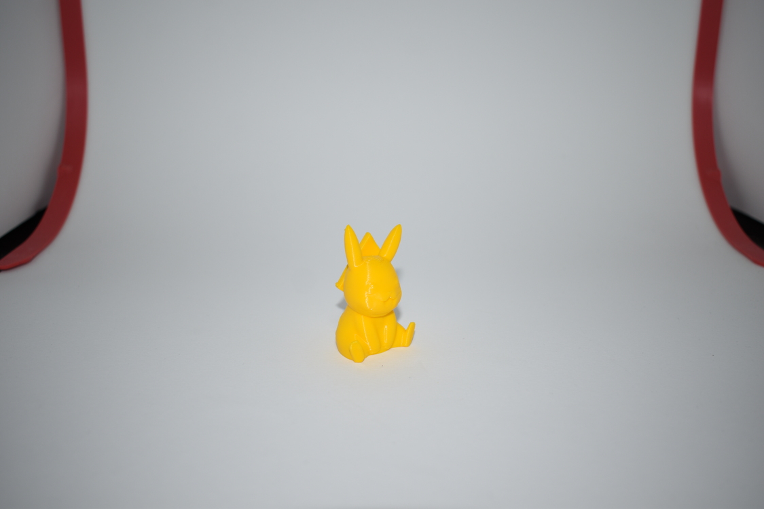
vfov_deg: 35.5
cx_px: 382
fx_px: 796
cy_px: 254
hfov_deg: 51.3
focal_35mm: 38
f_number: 4
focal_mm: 25
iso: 100
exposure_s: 1/60
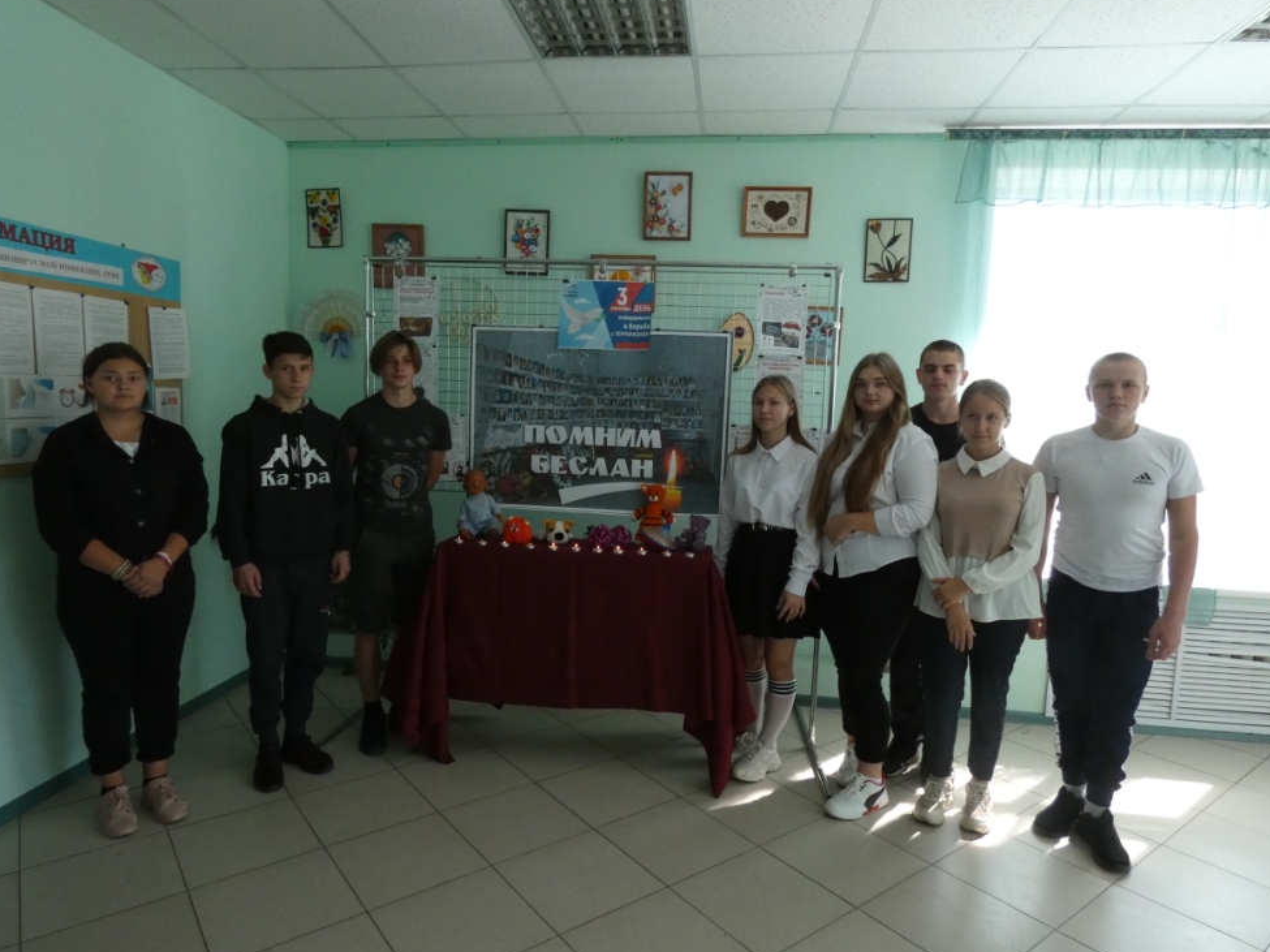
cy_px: 481
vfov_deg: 63.4
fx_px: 770
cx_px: 620
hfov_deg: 79.0
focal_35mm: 21
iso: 400
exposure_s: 1/200
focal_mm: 3.6
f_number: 3.2
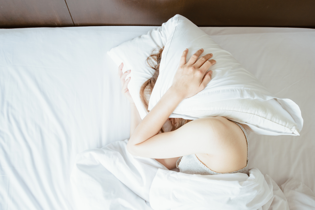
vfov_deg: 37.9
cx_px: 158
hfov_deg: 54.4
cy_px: 105
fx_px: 306
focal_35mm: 35
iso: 400
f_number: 4.5
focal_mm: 35
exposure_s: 1/100
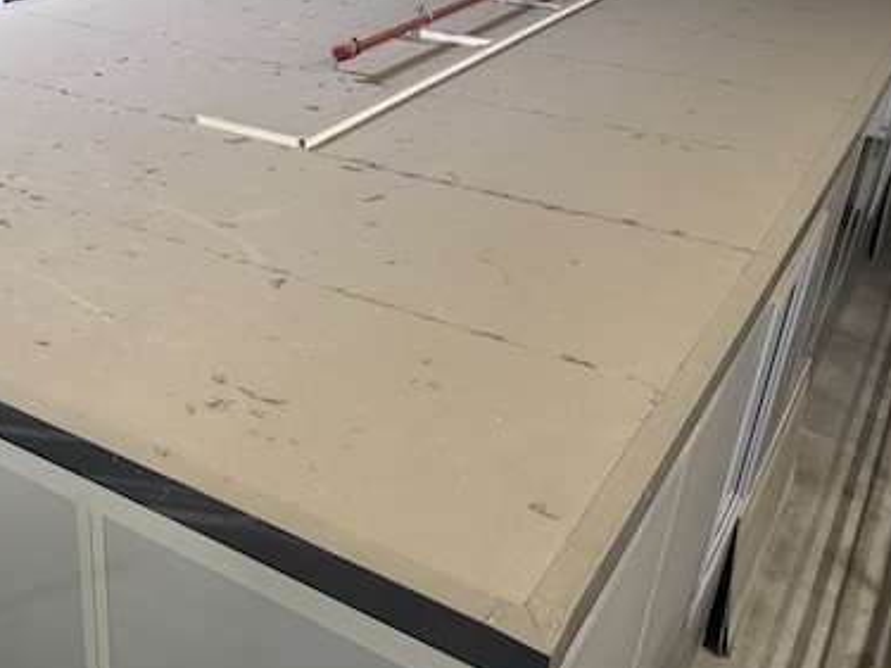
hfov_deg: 44.5
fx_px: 1055
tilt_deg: -26.6
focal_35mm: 41
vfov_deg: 35.1
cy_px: 285
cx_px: 242
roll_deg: -0.9
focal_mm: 6.76
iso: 400
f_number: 1.78
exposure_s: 1/50
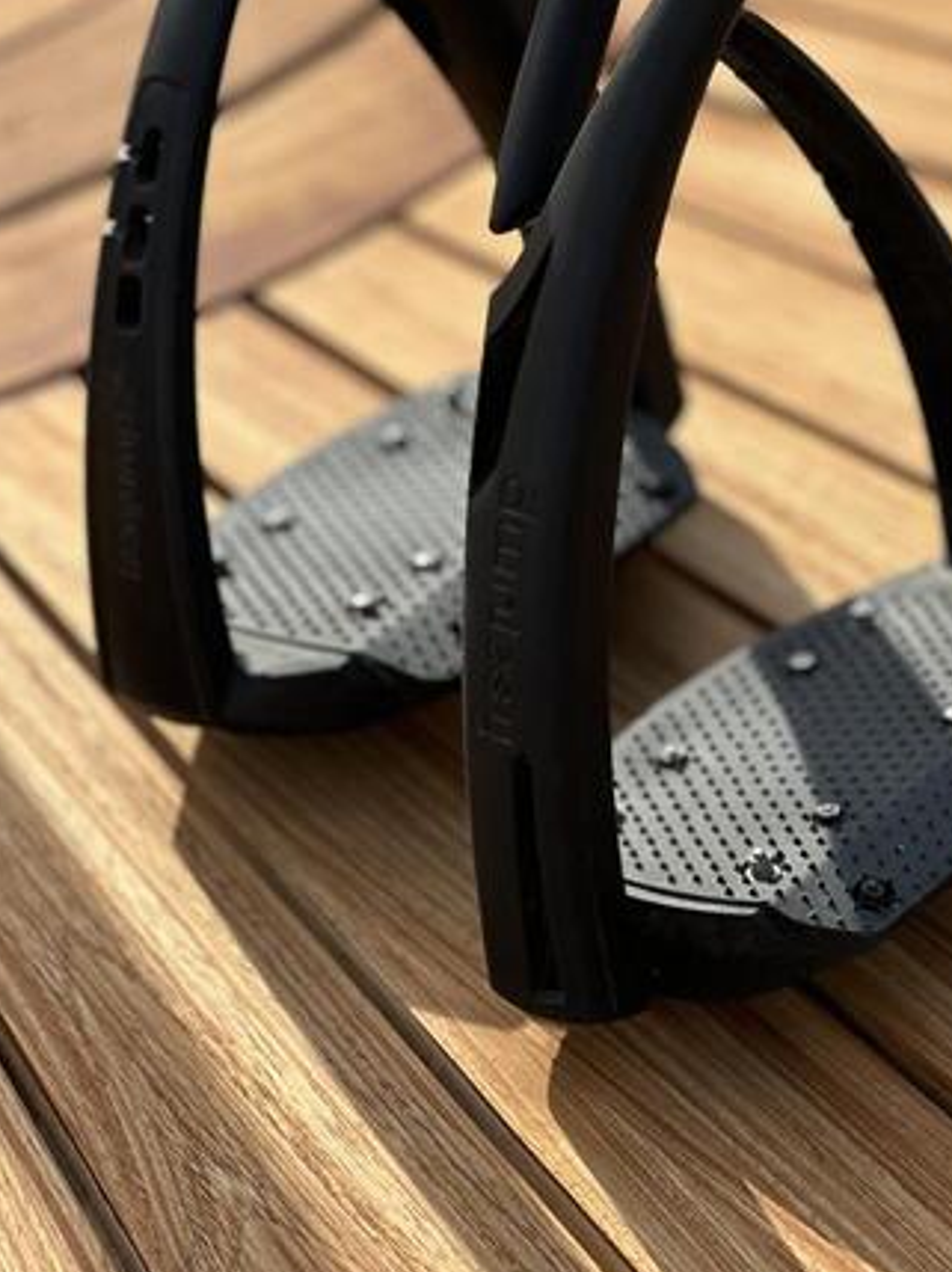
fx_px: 4223
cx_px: 569
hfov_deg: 12.9
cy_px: 418
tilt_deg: -34.3
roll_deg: -1.9
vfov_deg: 17.1
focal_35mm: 115
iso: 32
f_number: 2.8
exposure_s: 1/334
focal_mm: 9
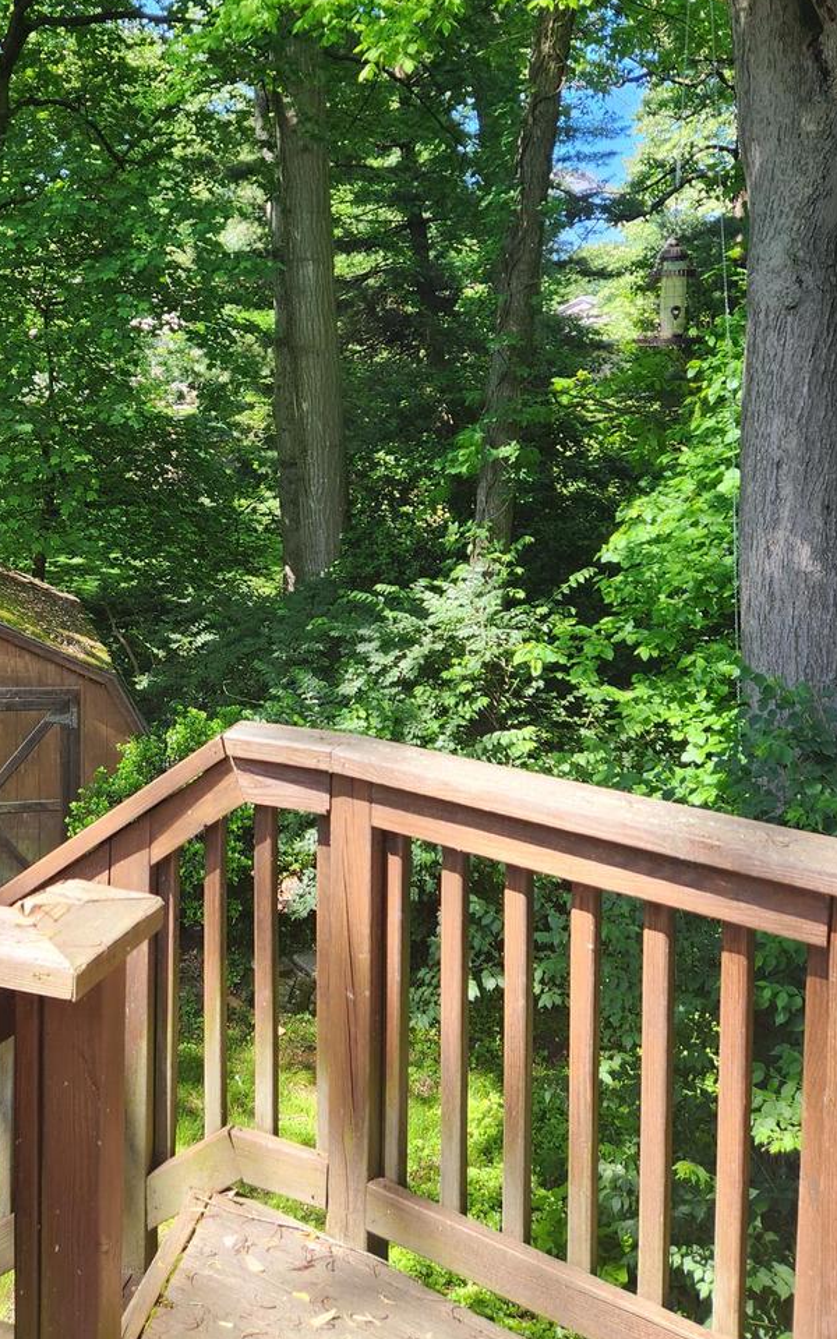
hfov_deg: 30.9
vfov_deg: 50.2
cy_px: 562
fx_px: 1423
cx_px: 40
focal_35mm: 39
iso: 20
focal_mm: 5.4
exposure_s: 1/180
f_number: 1.8
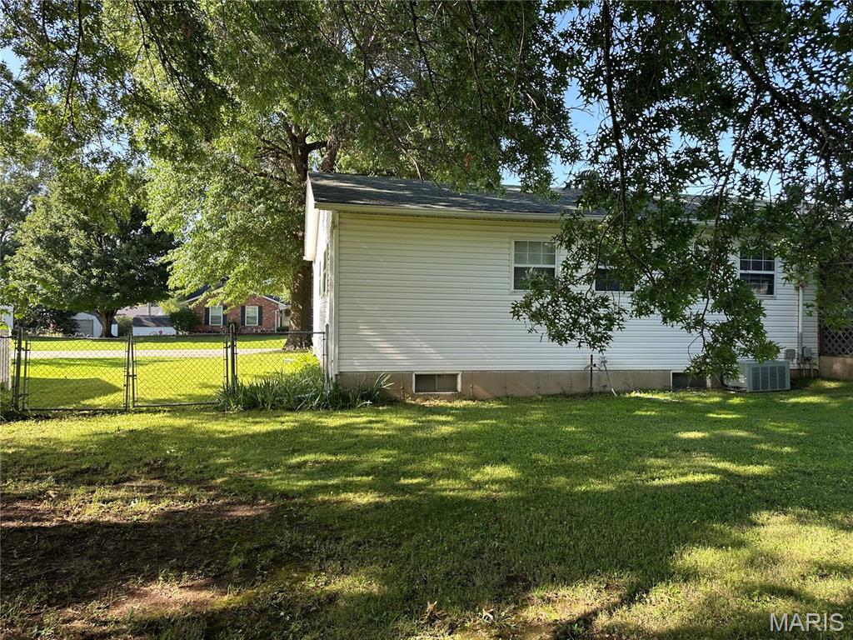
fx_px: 591
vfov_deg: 56.8
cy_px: 320
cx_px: 426
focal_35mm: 24
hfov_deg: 71.6
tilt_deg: +1.6
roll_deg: -0.5
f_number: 1.78
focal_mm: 6.86
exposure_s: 1/458
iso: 80
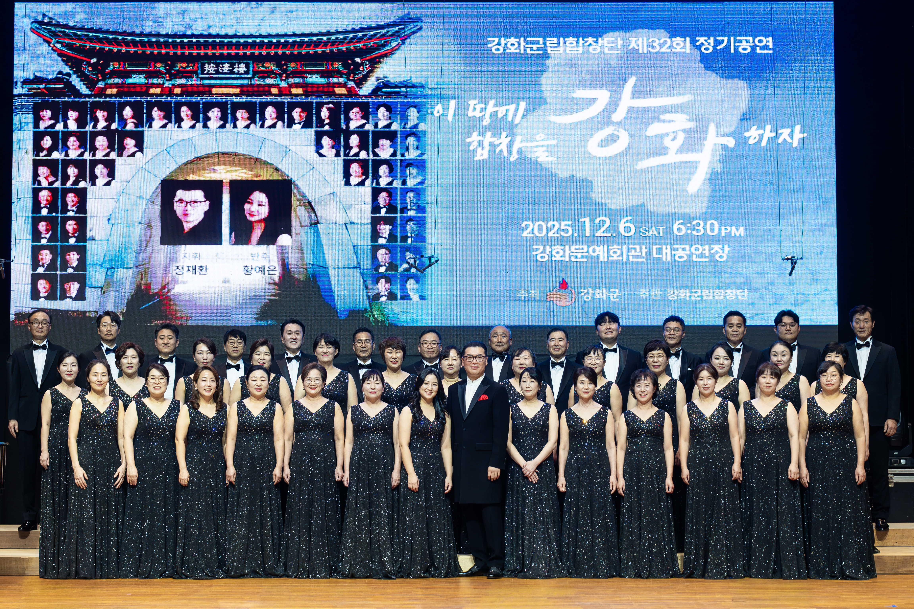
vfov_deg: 18.2
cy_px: 304
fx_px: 1904
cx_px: 457
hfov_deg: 27.0
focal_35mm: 75
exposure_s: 1/250
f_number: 2.8
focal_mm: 50
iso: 250
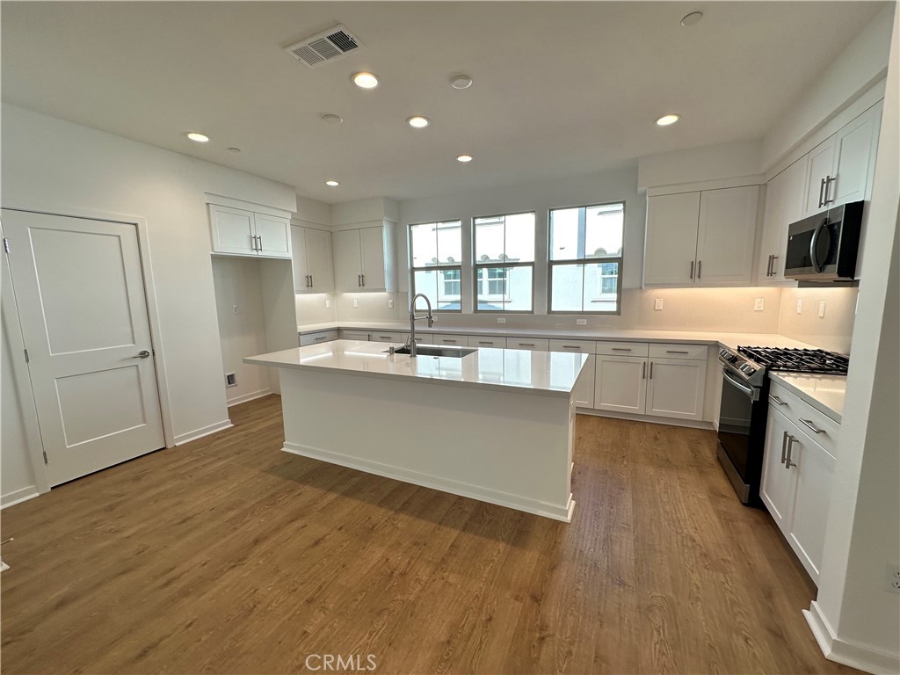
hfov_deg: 102.1
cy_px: 338
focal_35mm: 14
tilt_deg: -6.7
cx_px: 450
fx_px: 364
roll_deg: +1.3
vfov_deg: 85.7
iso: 40
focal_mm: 2.22
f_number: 2.2
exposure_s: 1/168
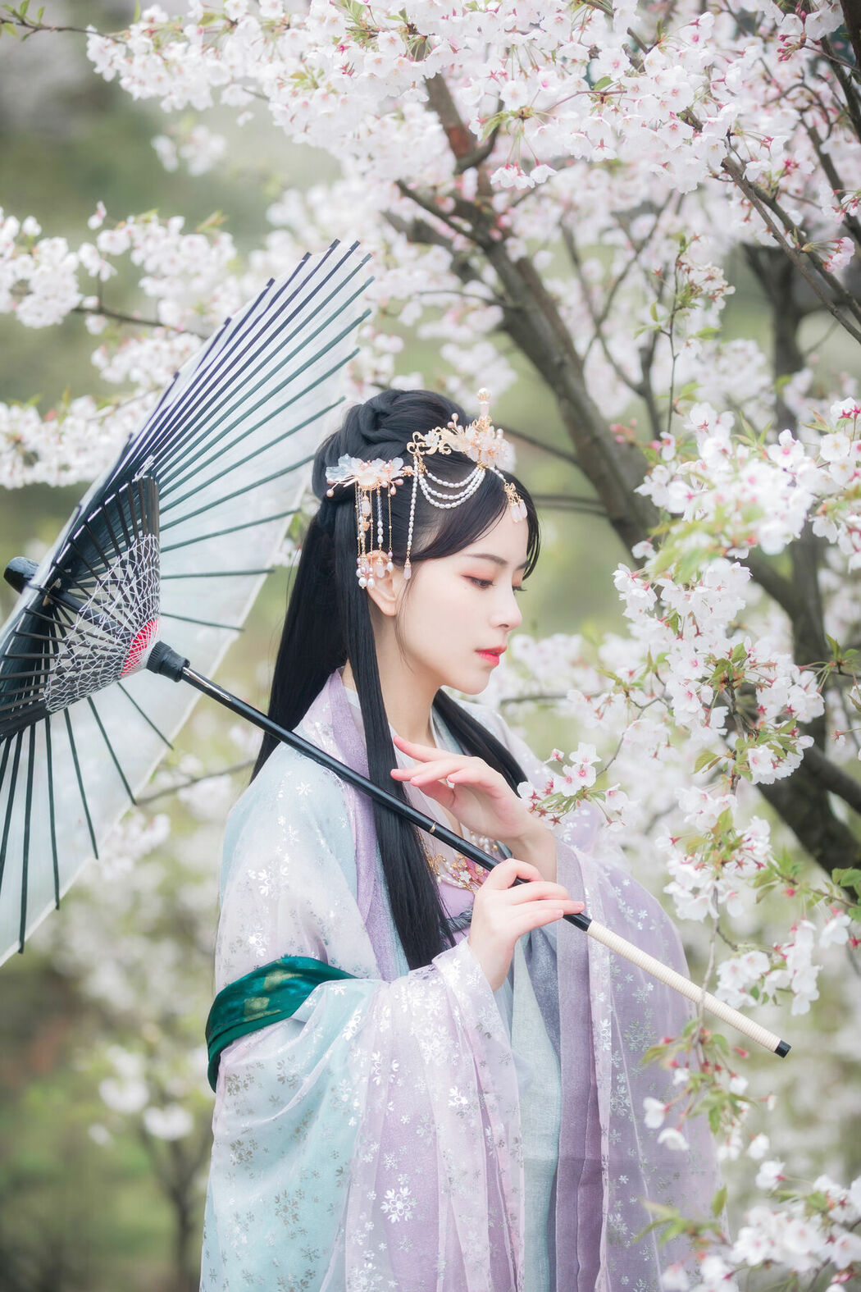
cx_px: 430
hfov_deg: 15.7
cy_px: 646
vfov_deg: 23.4
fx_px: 3121
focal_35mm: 87
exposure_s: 1/250
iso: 320
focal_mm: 88
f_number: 2.8
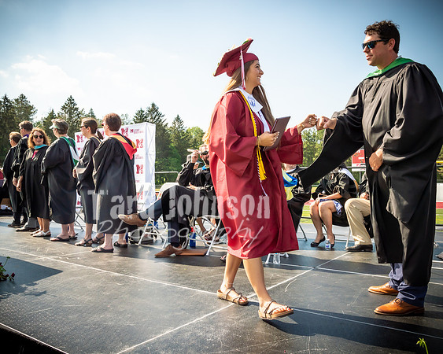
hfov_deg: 60.9
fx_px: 377
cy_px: 177
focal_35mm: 29
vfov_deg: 50.3
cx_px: 222
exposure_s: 1/800
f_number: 7.1
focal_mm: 17
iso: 200
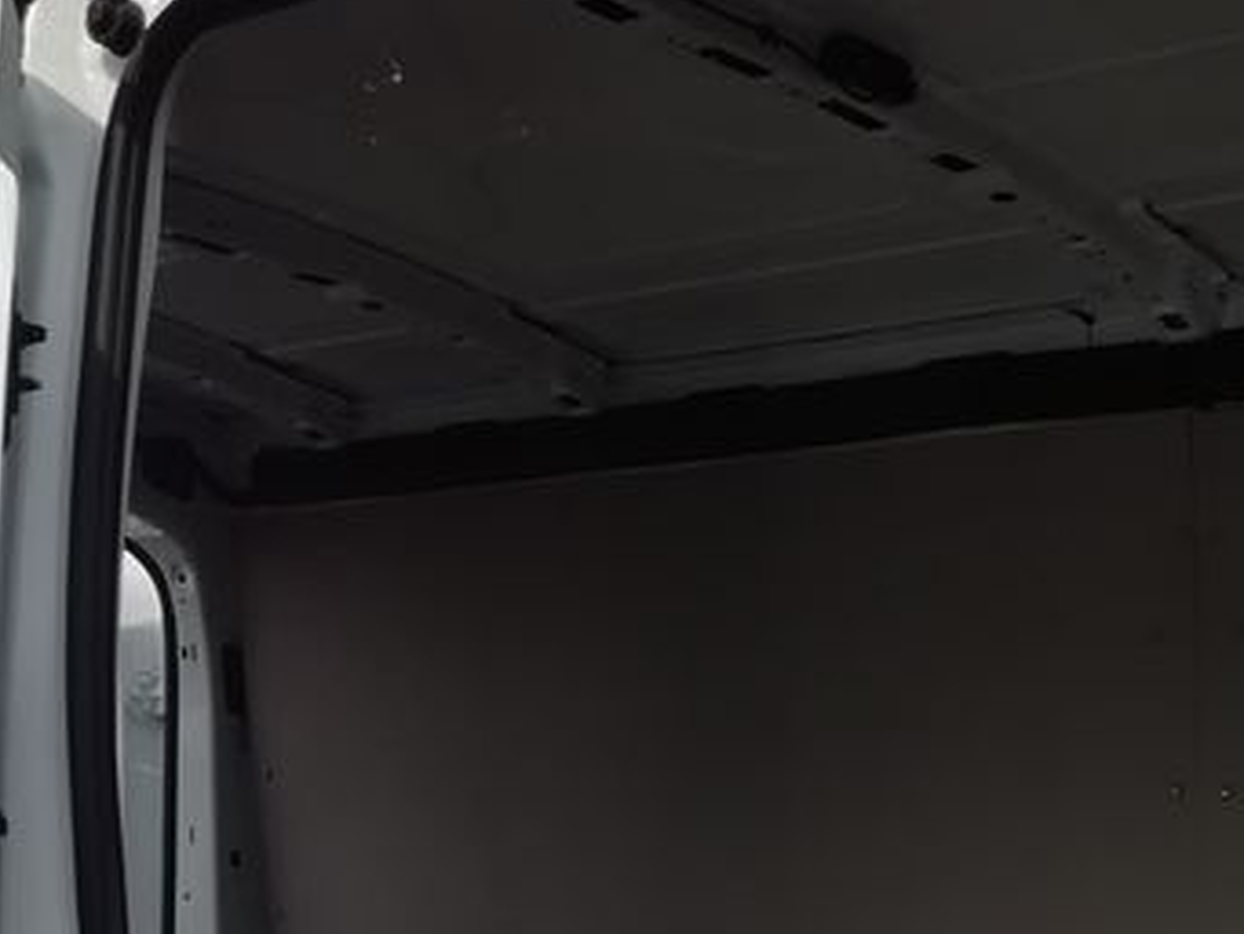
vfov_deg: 17.6
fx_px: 2804
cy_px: 1255
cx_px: 989
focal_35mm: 78
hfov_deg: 24.6
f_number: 2.2
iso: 50
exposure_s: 1/917
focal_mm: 3.21
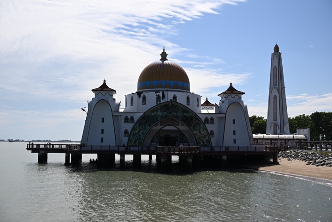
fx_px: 360
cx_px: 166
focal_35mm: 39
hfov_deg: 49.6
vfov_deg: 34.2
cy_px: 111
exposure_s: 1/6400
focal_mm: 39
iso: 400
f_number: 5
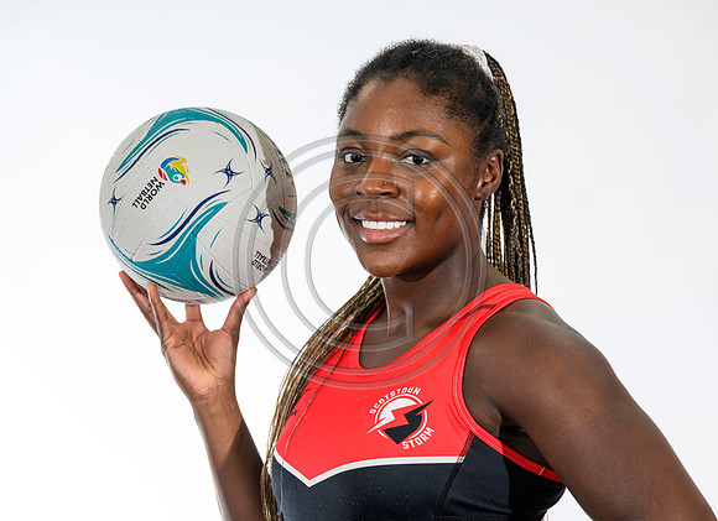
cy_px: 260
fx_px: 2934
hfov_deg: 13.9
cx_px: 391
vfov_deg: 10.1
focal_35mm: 143
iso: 320
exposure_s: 1/160
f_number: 5
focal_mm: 135
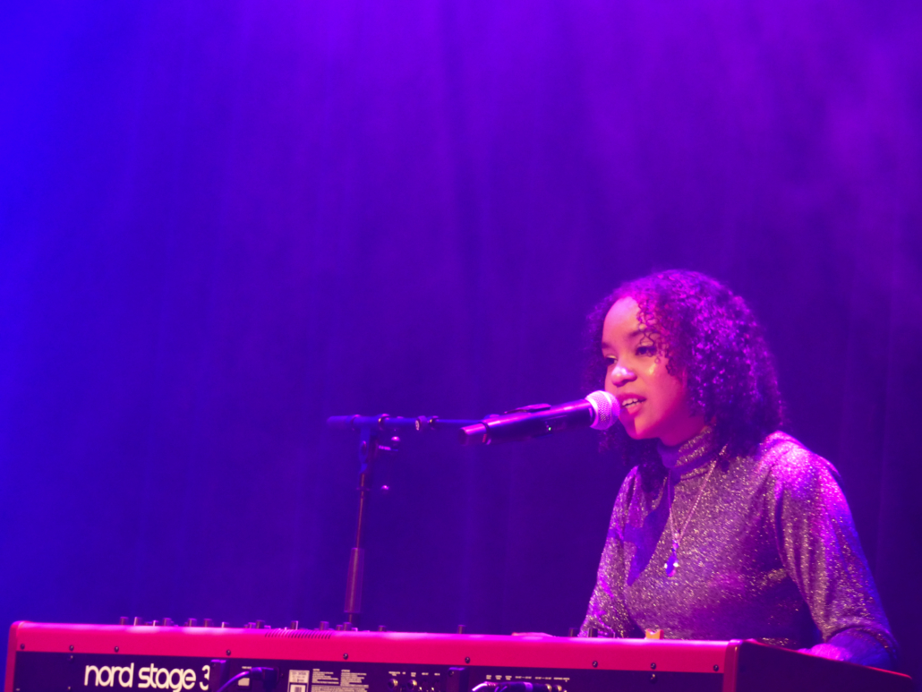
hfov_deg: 10.6
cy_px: 346
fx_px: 4955
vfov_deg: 8.0
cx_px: 461
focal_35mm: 186
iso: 400
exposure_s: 1/13
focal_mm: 33.5
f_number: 2.8
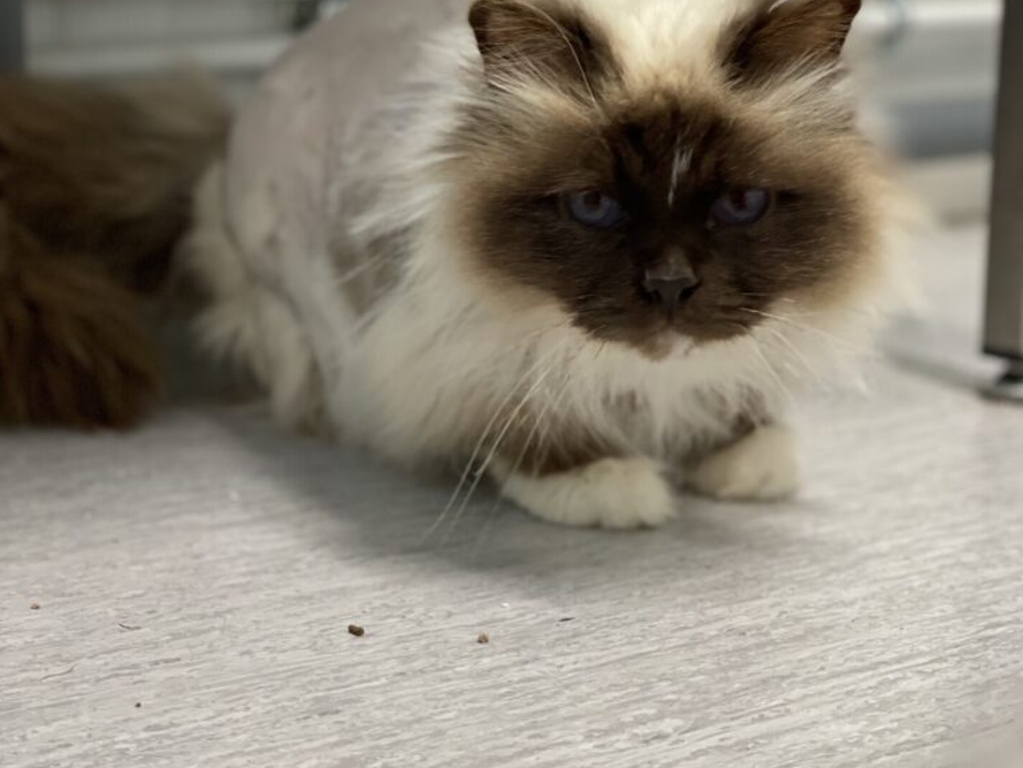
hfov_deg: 27.8
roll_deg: -0.4
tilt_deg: -11.6
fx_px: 2069
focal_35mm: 70
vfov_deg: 21.0
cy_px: 328
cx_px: 511
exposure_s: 1/100
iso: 250
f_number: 2
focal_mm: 6
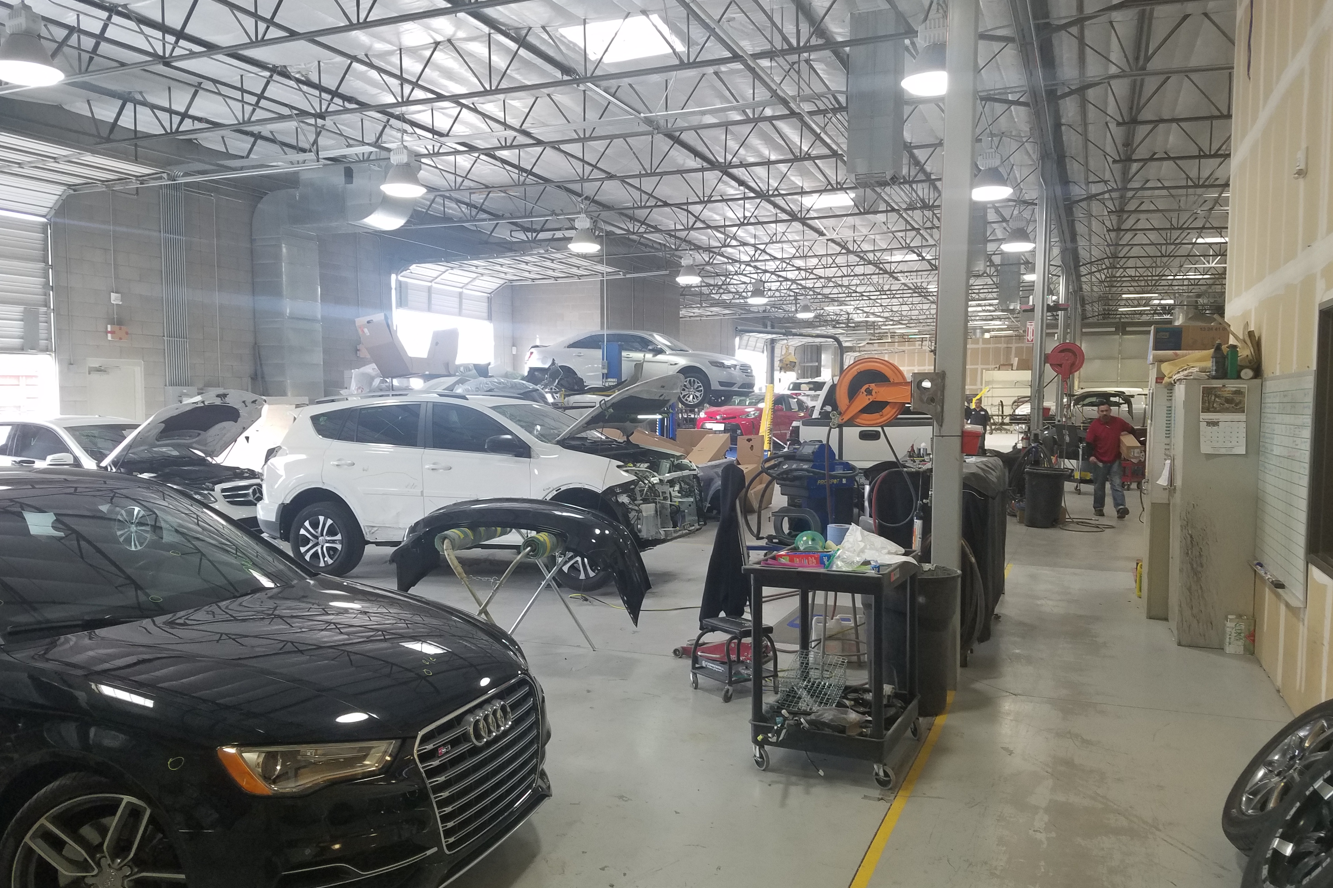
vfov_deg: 46.4
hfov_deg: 65.5
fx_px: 1037
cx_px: 659
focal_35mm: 28
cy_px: 474
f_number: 1.7
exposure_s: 1/60
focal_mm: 4.2
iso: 100
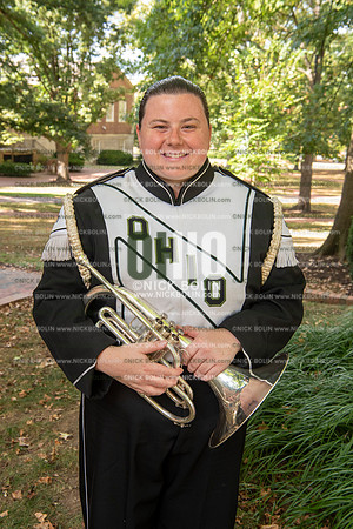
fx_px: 647
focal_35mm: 44
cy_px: 264
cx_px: 176
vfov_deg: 44.5
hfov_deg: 30.5
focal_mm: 44
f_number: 8
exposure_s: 1/100
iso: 500
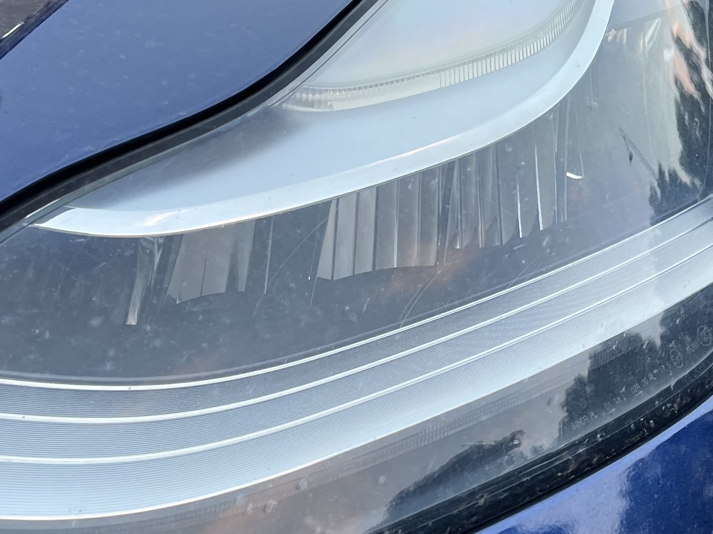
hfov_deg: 28.1
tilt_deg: -16.6
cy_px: 228
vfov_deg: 21.3
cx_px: 309
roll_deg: -1.0
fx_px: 1421
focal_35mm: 69
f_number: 1.5
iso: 80
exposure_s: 1/121
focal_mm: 5.7
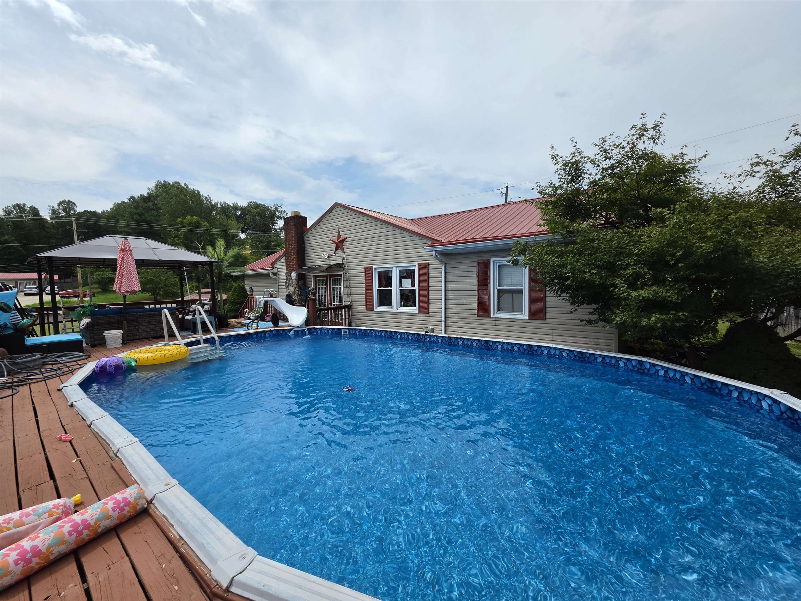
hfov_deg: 106.2
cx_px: 400
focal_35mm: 13
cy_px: 300
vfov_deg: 89.9
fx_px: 301
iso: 32
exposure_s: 1/2628
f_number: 1.9
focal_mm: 2.2
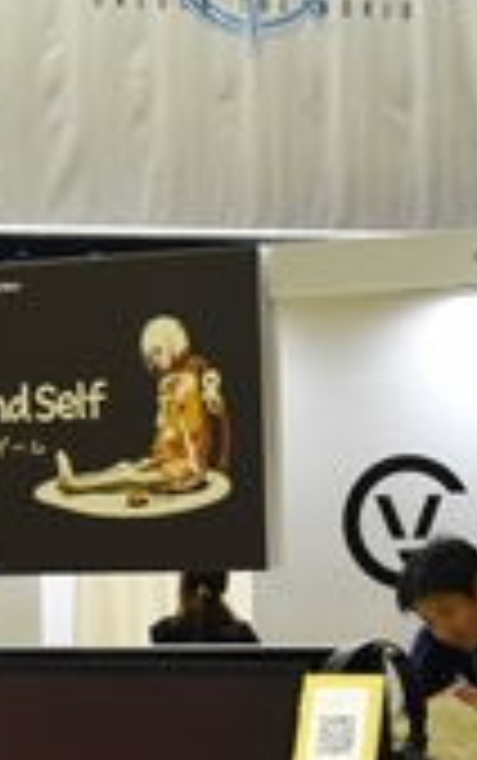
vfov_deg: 17.8
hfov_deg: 11.2
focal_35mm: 116
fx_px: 2397
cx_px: 508
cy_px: 684
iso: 2000
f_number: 4.5
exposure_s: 1/200
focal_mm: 25
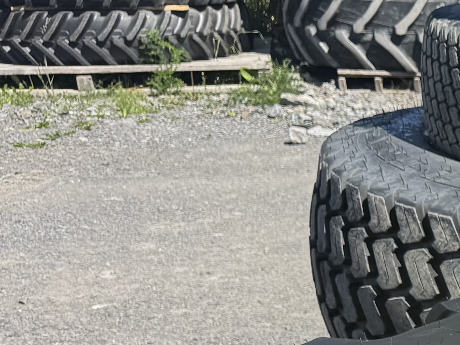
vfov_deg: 14.9
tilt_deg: -23.0
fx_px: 1249
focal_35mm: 94
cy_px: 474
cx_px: 900
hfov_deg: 16.4
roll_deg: -1.9
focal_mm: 6.76
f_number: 1.78
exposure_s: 1/3802
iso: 80
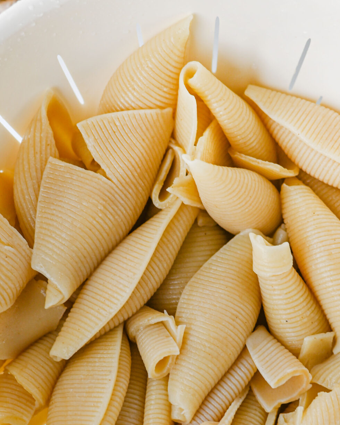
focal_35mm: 98
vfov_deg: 19.5
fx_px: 1233
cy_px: 288
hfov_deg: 15.7
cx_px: 179
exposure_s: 1/125
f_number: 4
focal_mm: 50
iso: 125
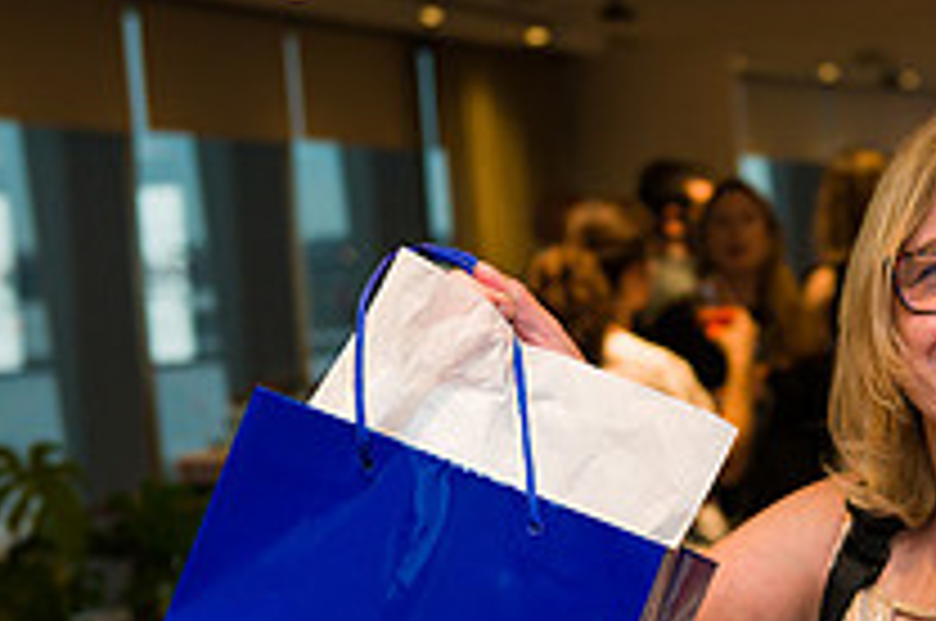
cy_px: 603
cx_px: 720
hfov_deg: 19.2
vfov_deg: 12.7
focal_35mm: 106
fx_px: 2752
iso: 640
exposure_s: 1/200
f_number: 4
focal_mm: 38
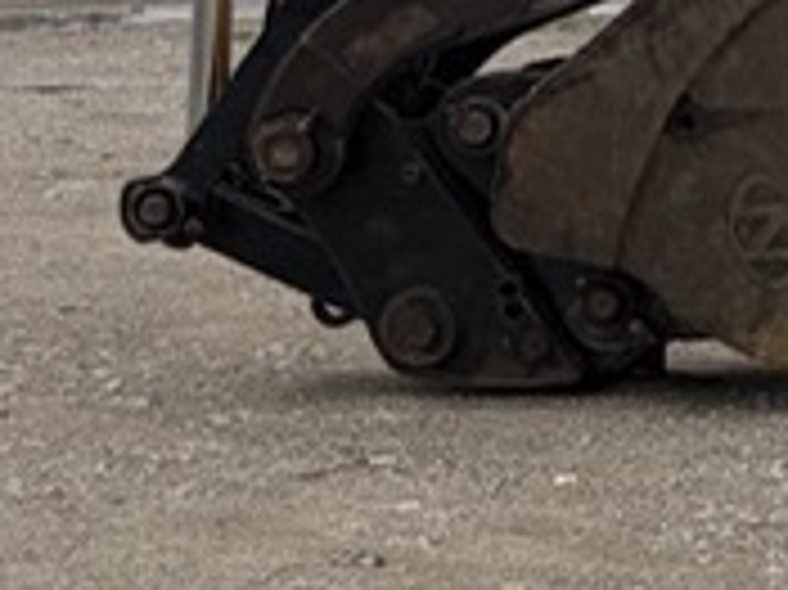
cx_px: 2400
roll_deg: +0.4
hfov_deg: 8.6
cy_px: -293
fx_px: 4322
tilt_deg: -0.6
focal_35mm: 190
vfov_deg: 7.7
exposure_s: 1/7813
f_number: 1.6
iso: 64
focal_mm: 5.96
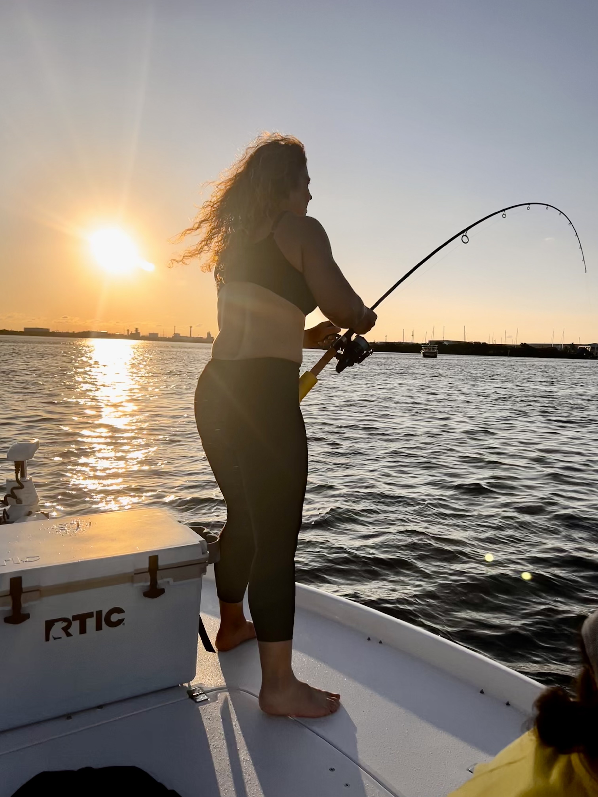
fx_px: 599
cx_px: 299
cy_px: 398
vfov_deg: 67.3
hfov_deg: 53.1
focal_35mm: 26
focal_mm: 5.7
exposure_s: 1/8696
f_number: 1.5
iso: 50
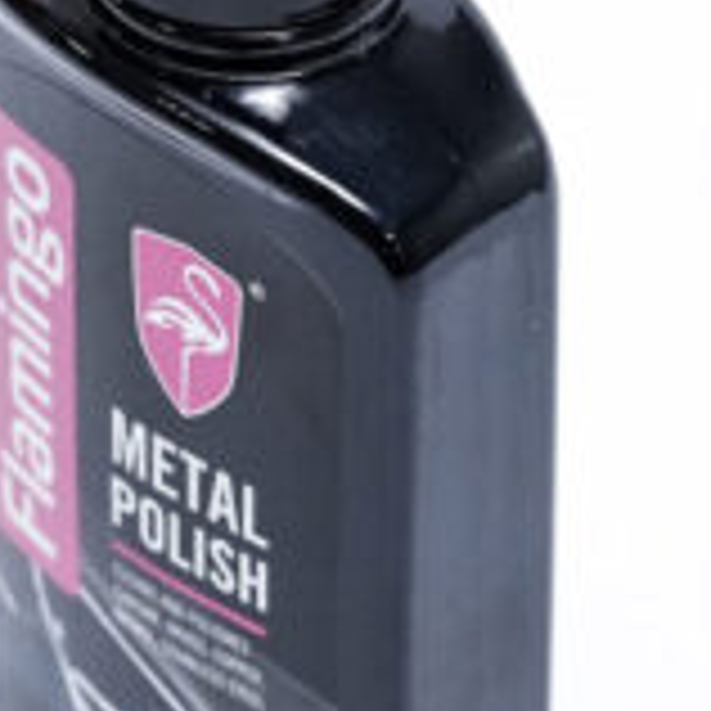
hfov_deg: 7.0
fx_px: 5786
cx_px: 256
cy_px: 279
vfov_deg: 7.0
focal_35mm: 249
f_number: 8
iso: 3200
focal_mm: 66
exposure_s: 1/250
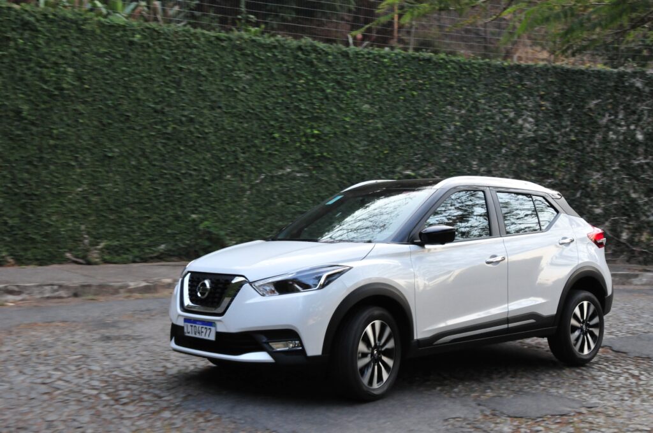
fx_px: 870
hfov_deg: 41.2
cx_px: 326
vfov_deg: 28.0
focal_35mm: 48
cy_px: 216
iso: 1600
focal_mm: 32
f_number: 5.6
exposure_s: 1/200
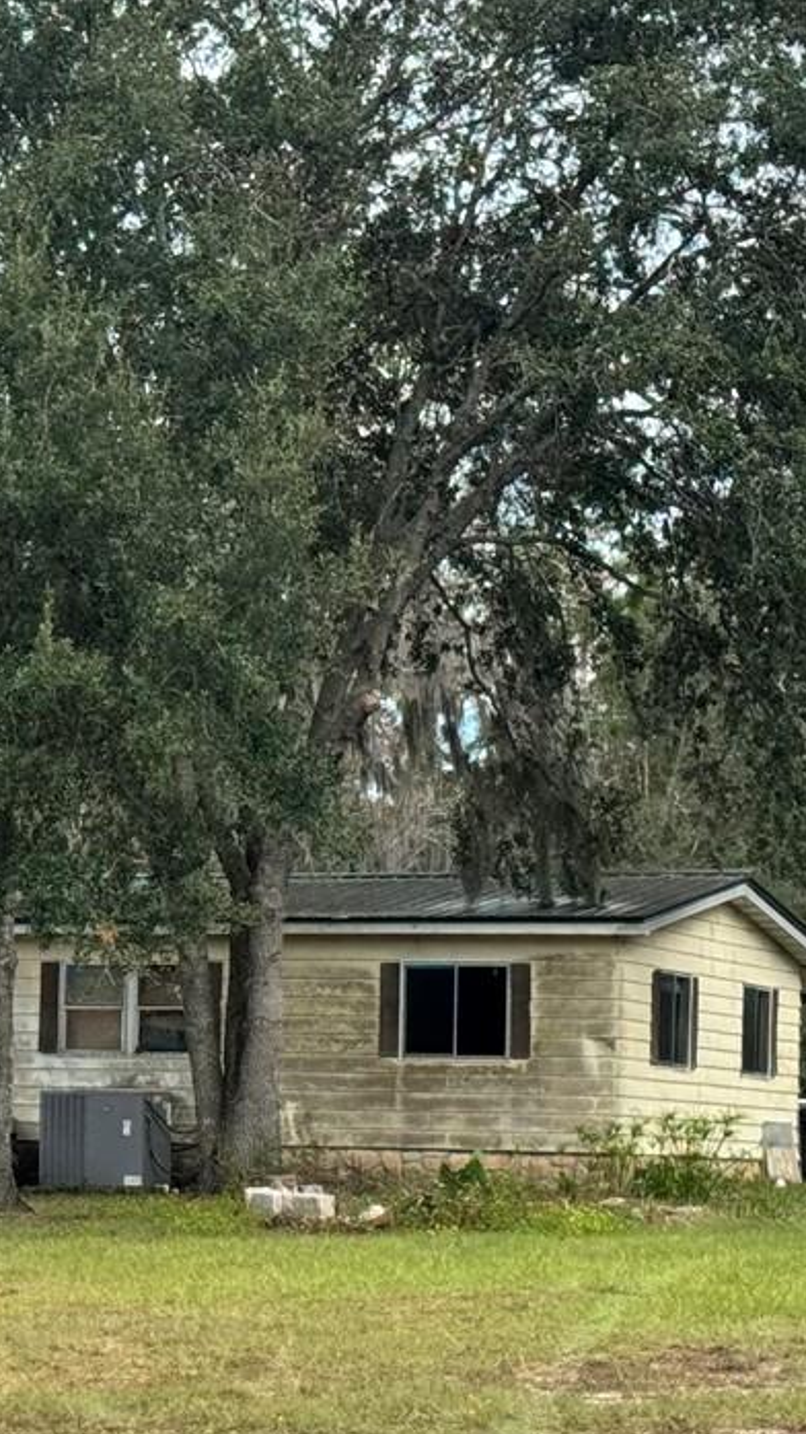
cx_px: -146
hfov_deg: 10.0
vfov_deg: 17.8
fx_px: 4560
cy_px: 1002
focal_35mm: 120
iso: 64
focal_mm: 6.76
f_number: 1.78
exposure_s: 1/1637
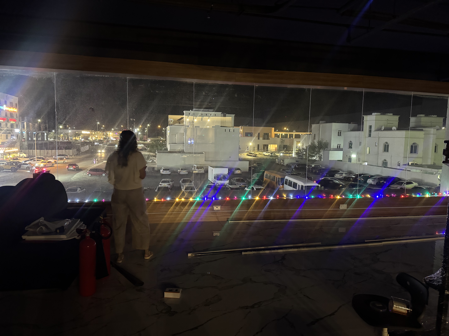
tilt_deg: -5.1
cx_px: 224
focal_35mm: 24
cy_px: 168
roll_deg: -0.8
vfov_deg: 56.8
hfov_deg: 71.6
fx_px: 311
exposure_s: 1/25
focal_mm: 6.76
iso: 1250
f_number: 1.78
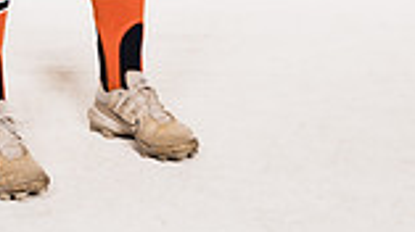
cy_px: -301
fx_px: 2045
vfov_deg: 6.3
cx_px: 135
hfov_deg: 11.6
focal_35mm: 186
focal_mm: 62
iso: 500
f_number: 5.6
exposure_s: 1/400
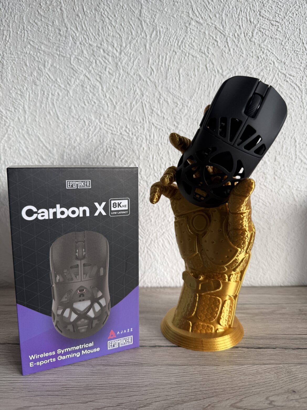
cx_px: 154
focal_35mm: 24
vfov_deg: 71.6
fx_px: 284
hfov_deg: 56.8
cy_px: 205
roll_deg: -1.3
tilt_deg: -6.8
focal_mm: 6.76
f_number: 1.78
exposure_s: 1/154
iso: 64
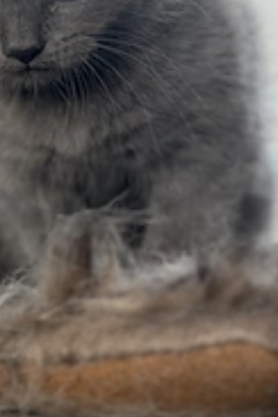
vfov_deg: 18.7
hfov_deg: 12.4
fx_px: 1262
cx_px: -7
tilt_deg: -1.0
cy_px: 182
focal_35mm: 109
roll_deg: +2.3
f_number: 1.78
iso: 100
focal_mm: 6.76
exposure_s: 1/108
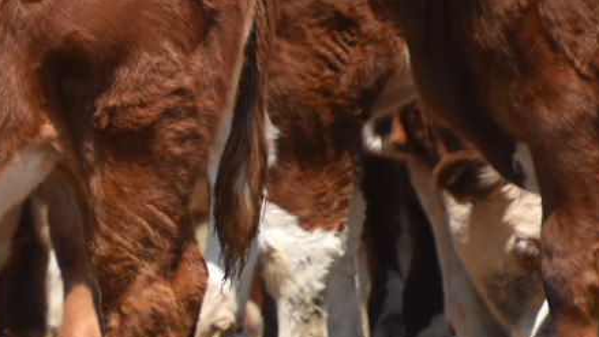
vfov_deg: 0.8
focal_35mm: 1448
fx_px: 23000
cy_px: 123
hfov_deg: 1.5
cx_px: -89
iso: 400
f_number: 6.3
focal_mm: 250
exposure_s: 1/1250
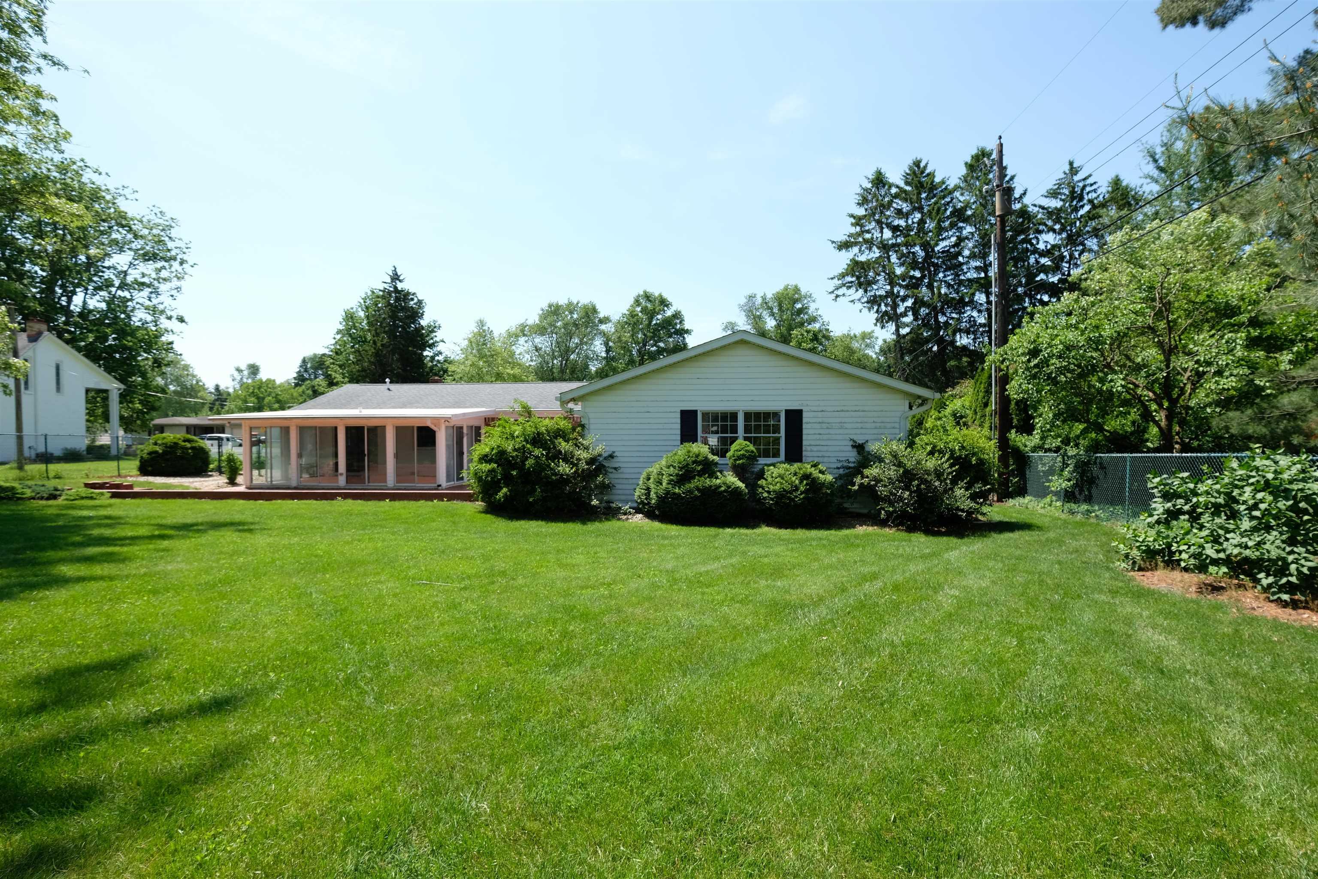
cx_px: 659
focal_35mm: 15
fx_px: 549
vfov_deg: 77.3
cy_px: 440
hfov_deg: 100.4
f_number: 5.6
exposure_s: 1/350
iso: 200
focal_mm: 10
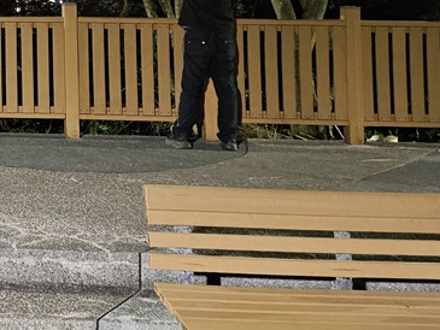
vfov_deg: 21.8
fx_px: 801
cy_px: -53
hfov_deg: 26.2
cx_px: -133
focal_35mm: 63
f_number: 1.8
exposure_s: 1/24
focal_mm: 5.4
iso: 1600
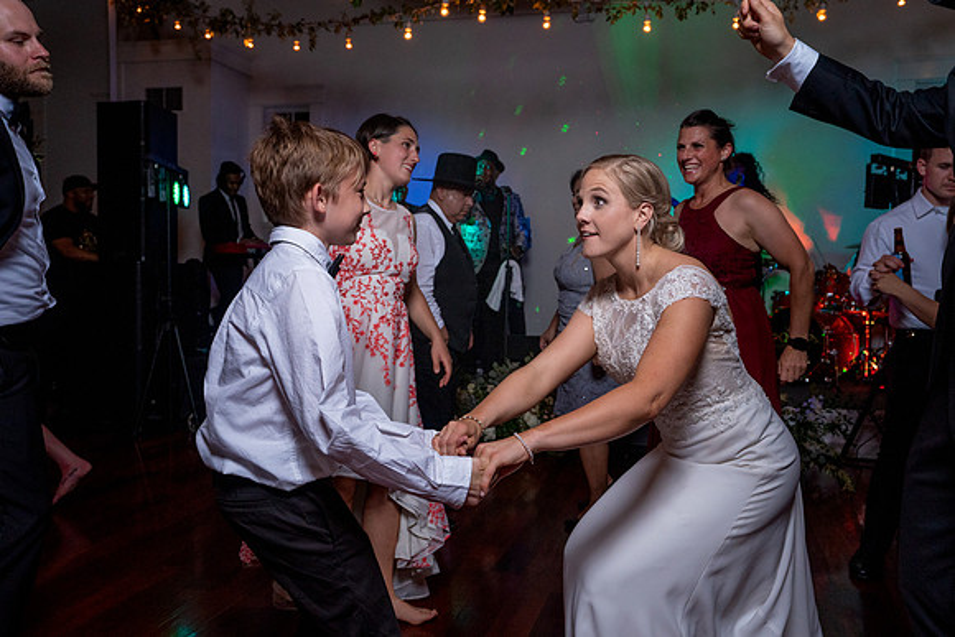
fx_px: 833
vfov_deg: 41.8
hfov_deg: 59.6
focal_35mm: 31
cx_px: 495
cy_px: 311
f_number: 5.6
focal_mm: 30
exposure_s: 1/200
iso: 2000
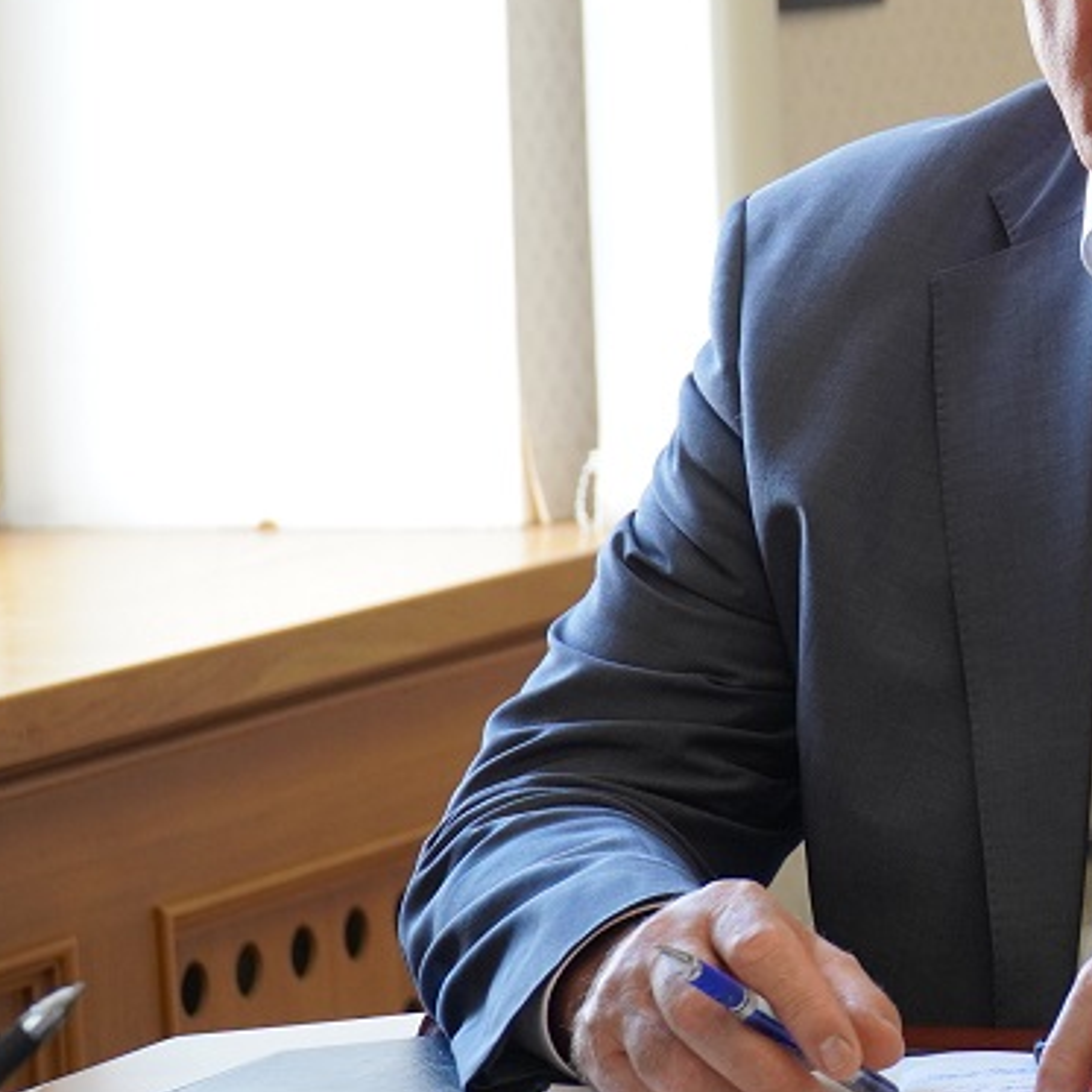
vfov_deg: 11.1
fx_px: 5604
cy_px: 366
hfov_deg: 11.0
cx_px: 1089
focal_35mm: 157
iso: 1000
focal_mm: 51
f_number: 4
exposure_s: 1/160
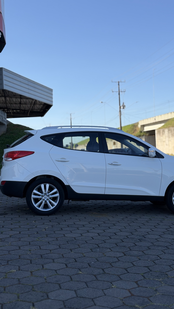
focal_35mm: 53
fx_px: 435
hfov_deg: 22.6
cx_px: 109
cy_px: 156
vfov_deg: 39.2
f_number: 1.78
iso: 64
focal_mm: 6.76
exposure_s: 1/2865
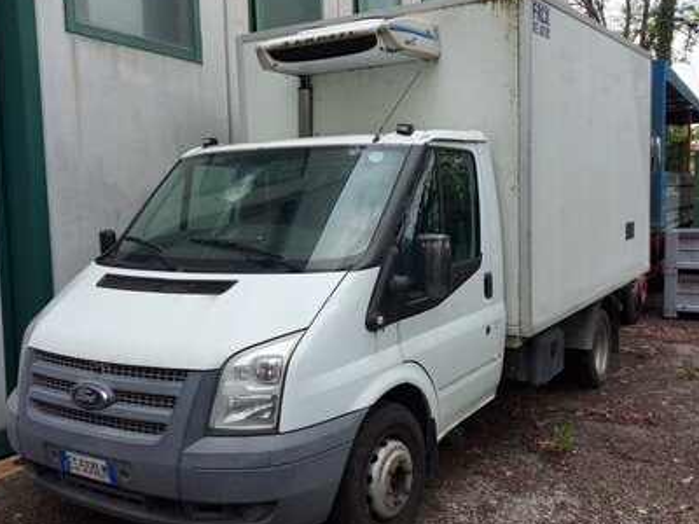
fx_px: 727
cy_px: 257
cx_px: 334
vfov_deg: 39.7
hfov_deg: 51.3
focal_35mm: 36
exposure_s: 1/376
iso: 32
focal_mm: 5.23
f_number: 1.8
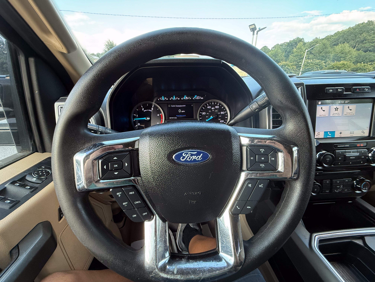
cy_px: 141
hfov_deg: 102.1
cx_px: 188
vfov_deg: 85.7
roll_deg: +0.5
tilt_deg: -22.4
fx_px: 152
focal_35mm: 14
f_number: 2.2
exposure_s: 1/99
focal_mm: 2.22
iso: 250
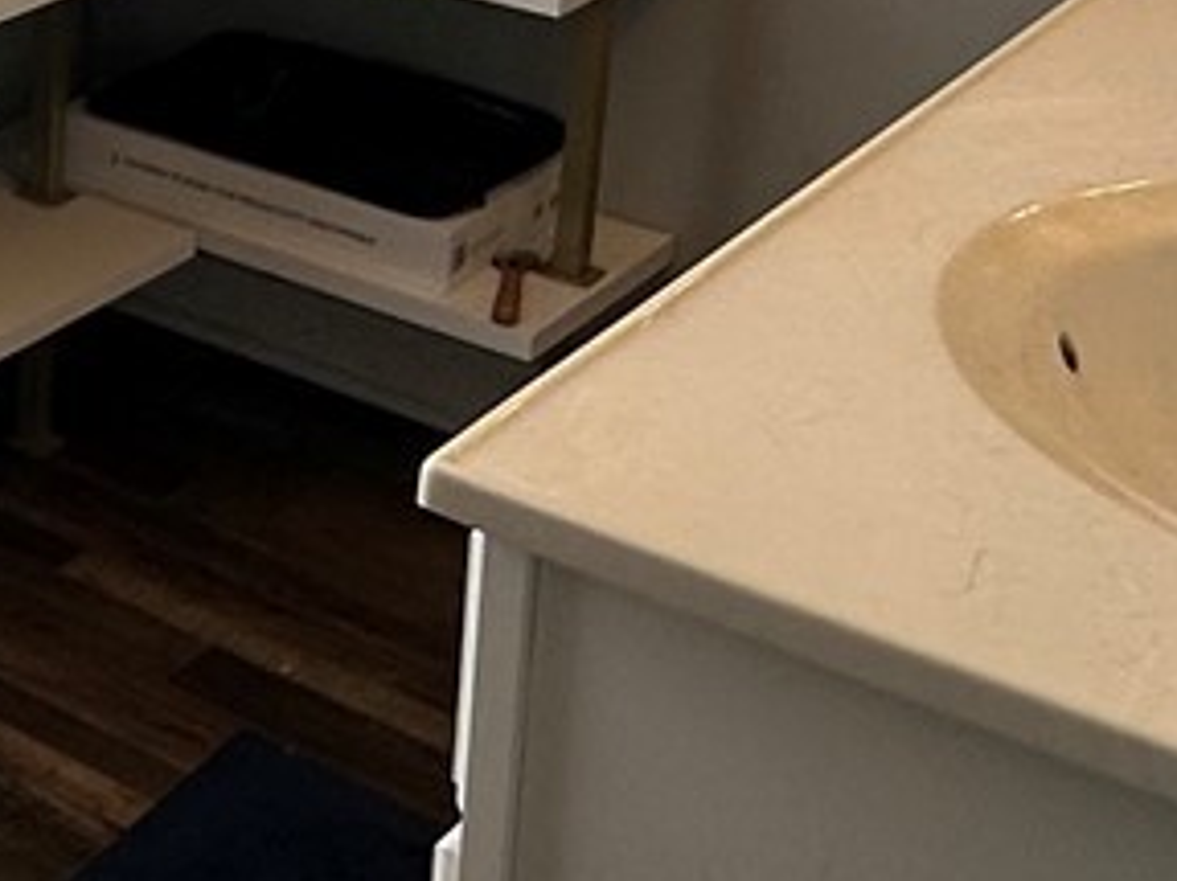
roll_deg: +0.5
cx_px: -619
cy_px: -324
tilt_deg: -11.2
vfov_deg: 17.5
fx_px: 2651
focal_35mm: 78
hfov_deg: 21.0
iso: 40
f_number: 2.2
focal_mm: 2.22
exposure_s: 1/272
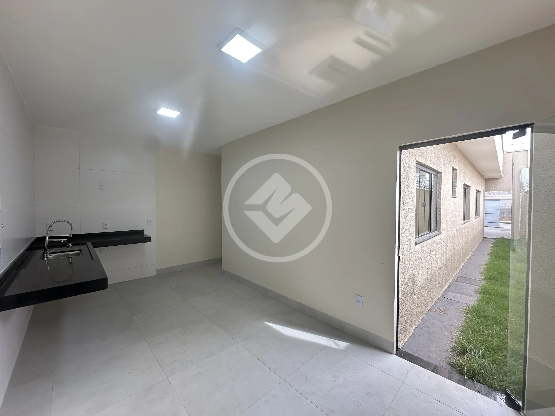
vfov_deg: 85.7
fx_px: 224
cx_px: 278
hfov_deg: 102.1
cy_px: 208
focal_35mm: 14
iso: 64
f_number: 2.2
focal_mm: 2.22
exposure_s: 1/99
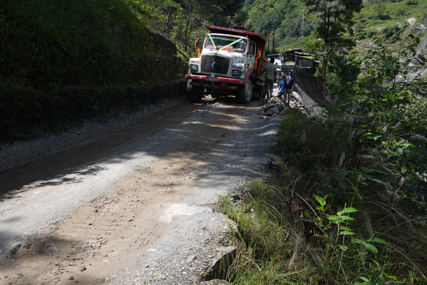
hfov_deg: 53.1
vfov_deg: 36.9
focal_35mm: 36
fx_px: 427
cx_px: 214
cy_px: 142
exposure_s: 1/160
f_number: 7.1
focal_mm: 24
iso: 80
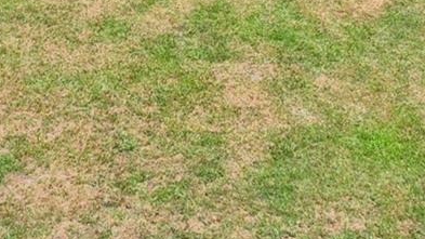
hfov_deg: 17.8
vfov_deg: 9.3
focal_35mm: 120
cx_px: 131
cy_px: -289
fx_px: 1352
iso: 100
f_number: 2.8
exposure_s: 1/320
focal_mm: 8.4
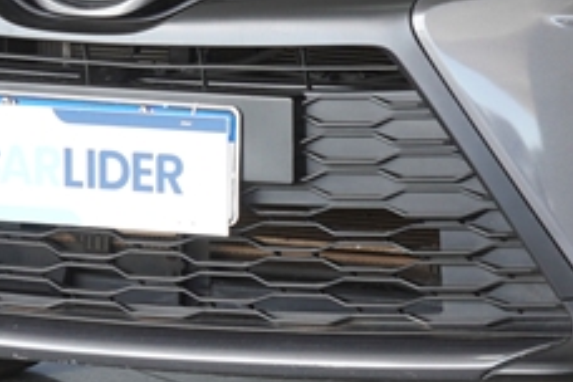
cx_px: 623
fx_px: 4727
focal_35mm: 297
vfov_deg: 4.6
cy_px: -152
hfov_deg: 6.9
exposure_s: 1/80
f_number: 4
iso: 200
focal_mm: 44
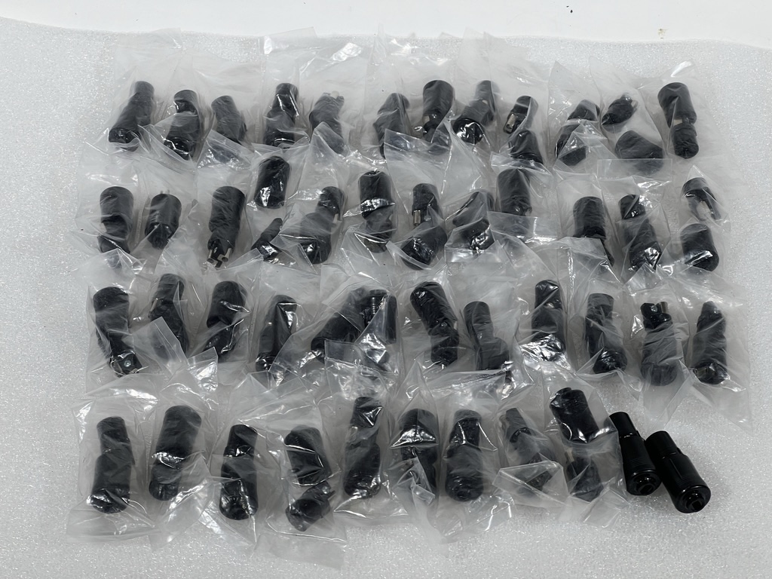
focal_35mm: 77
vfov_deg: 19.1
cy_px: 290
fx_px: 1717
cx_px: 386
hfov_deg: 25.3
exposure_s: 1/120
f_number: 2.8
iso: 32
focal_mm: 9
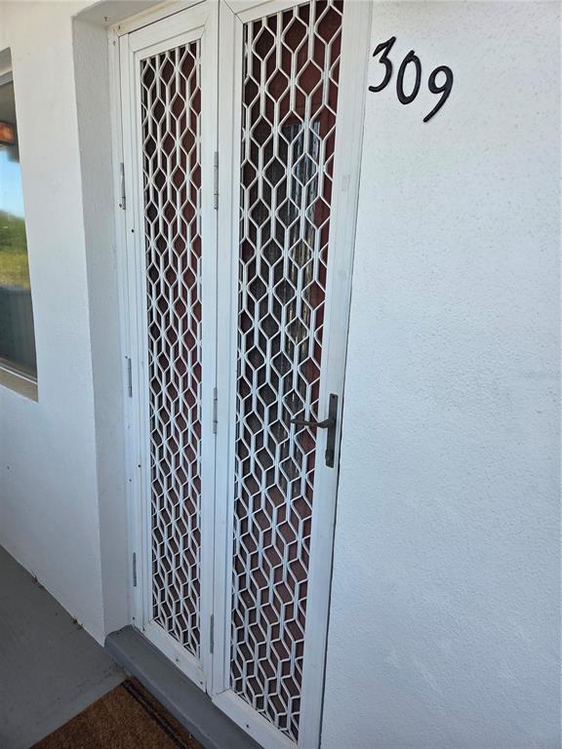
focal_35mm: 23
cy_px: 374
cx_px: 281
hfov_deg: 58.9
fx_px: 498
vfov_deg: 73.9
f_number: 1.8
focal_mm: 5.4
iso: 80
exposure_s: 1/1930
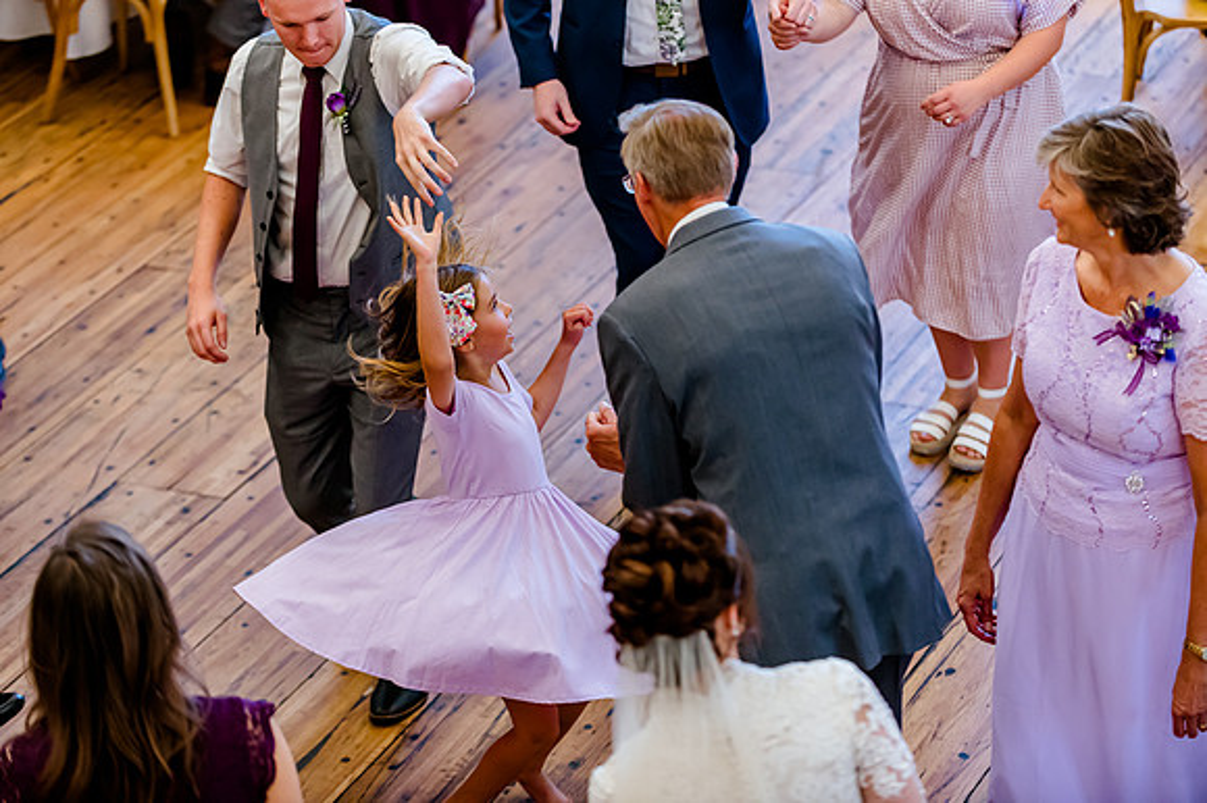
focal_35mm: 123
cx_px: 570
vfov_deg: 11.2
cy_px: 379
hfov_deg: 16.7
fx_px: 4105
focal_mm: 116
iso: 2500
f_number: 2.8
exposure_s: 1/640
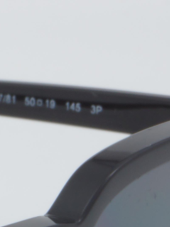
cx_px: -315
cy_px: 317
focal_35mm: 403
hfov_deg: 3.6
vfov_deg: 4.9
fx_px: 2640
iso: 100
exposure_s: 1/4
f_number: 29
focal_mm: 50
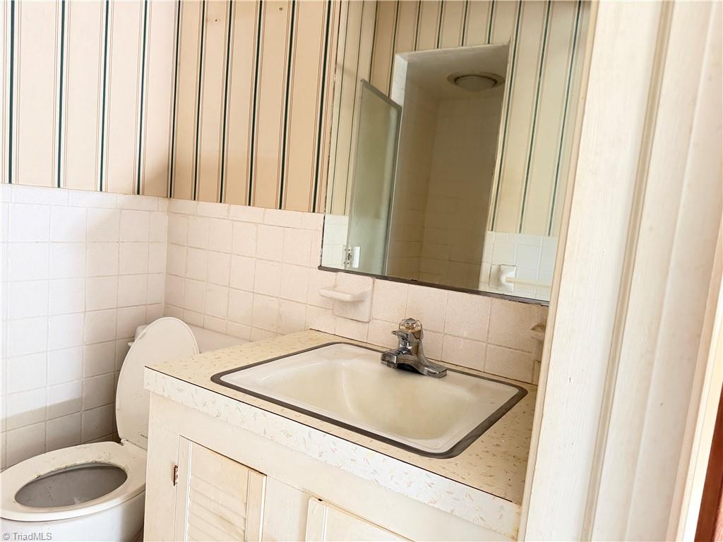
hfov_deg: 71.6
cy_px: 271
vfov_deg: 56.8
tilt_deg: -6.5
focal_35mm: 24
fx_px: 501
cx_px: 362
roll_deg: -5.1
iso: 1250
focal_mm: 6.76
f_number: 1.78
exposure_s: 1/30
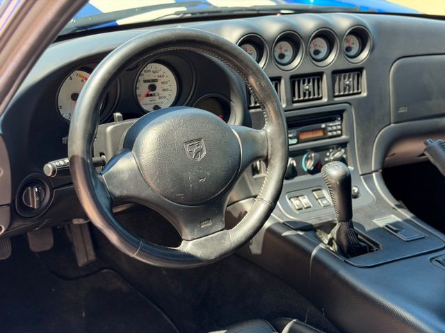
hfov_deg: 39.7
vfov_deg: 30.3
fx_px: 617
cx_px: 222
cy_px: 166
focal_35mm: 48
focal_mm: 6.76
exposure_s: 1/307
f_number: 1.78
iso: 80
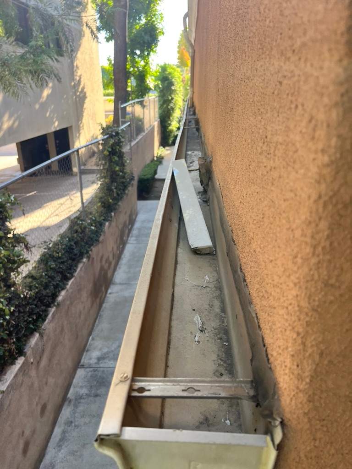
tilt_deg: -22.7
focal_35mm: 26
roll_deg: +2.6
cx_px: 176
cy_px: 234
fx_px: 353
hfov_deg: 53.1
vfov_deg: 67.3
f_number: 1.6
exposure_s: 1/166
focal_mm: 5.1
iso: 64
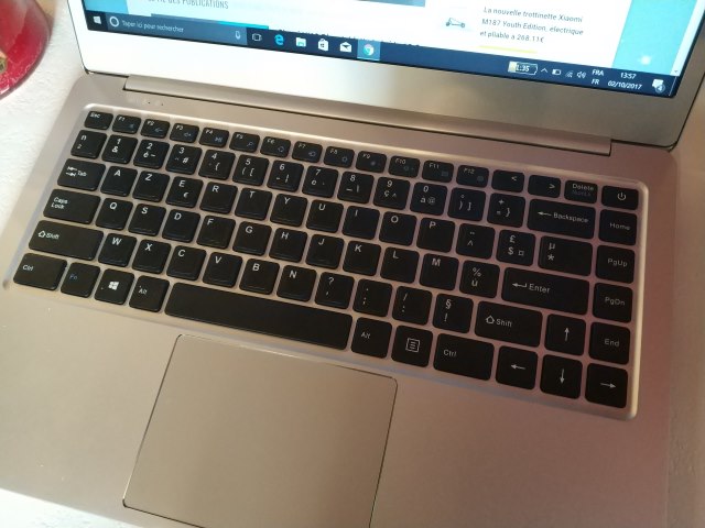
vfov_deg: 44.2
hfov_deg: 56.8
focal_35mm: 32
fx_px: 652
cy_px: 264
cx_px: 352
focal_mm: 4.5
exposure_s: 1/25
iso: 800
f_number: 2
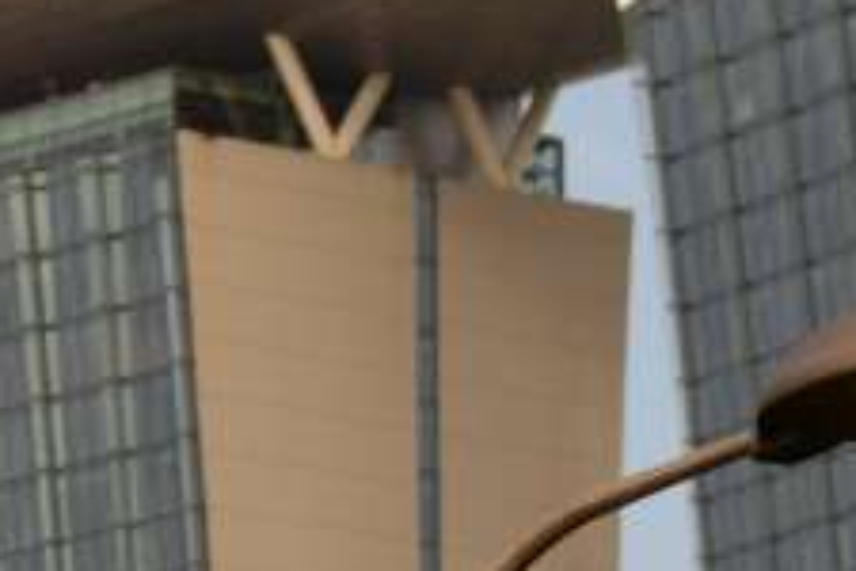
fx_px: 15193
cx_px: -411
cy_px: 166
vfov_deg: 2.2
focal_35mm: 639
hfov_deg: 3.2
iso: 100
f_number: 4
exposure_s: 1/250
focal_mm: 120
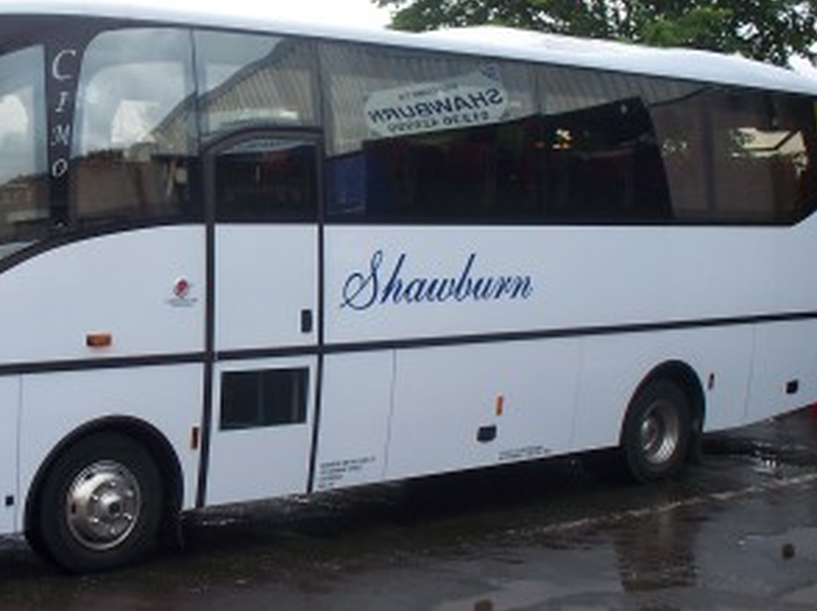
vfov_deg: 23.2
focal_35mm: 63
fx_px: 1485
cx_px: 167
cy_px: 282
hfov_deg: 30.1
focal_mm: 7.54
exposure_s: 1/500
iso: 80
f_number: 2.8
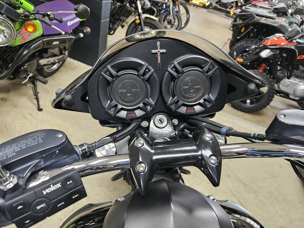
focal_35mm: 23
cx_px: 152
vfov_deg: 58.9
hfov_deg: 73.9
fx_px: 202
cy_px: 114
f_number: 1.8
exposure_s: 1/60
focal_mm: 5.4
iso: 500
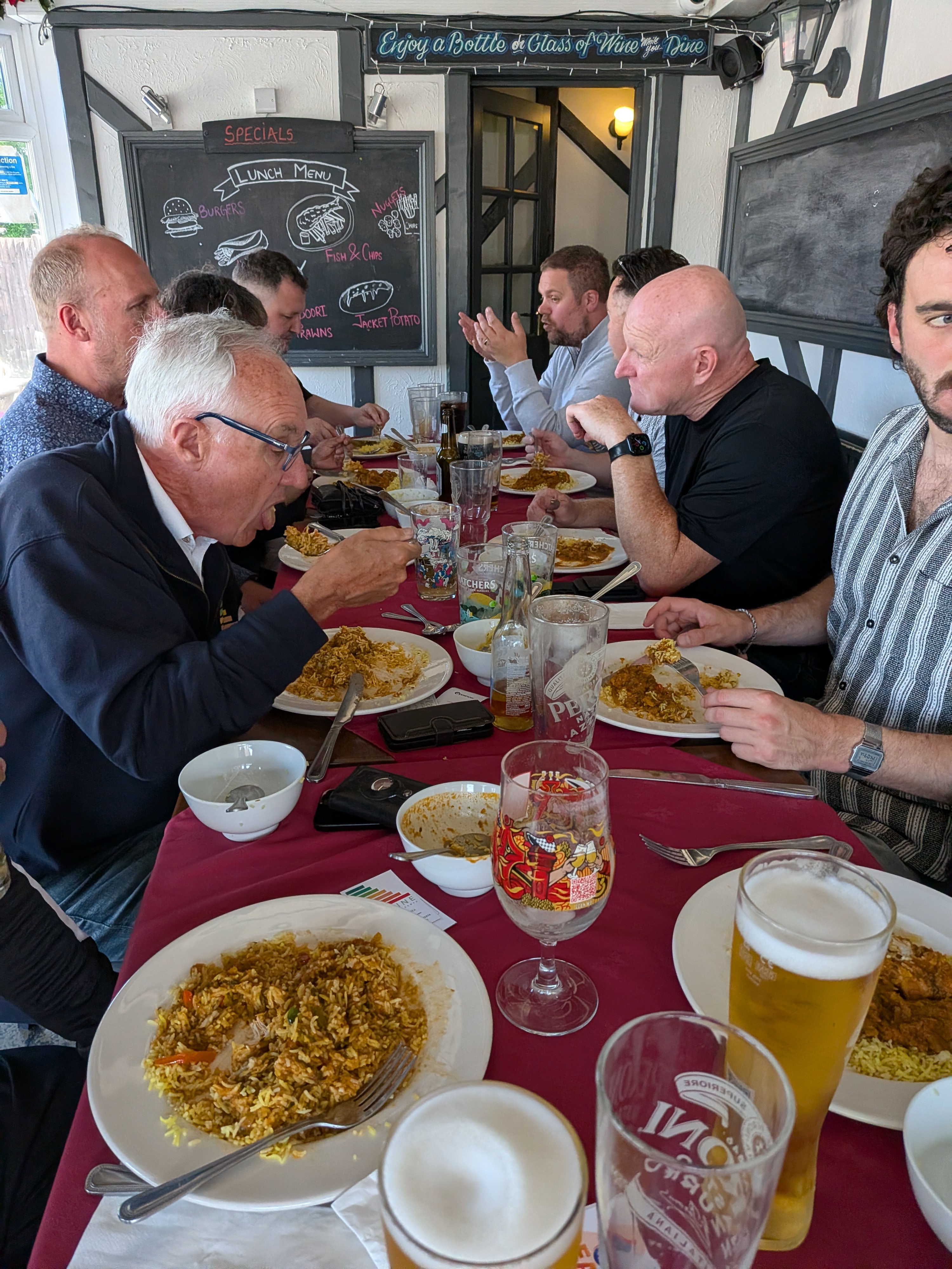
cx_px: 476
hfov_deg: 56.8
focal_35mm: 24
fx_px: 880
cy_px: 634
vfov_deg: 71.6
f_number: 1.7
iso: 738
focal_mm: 4.53
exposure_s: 1/989
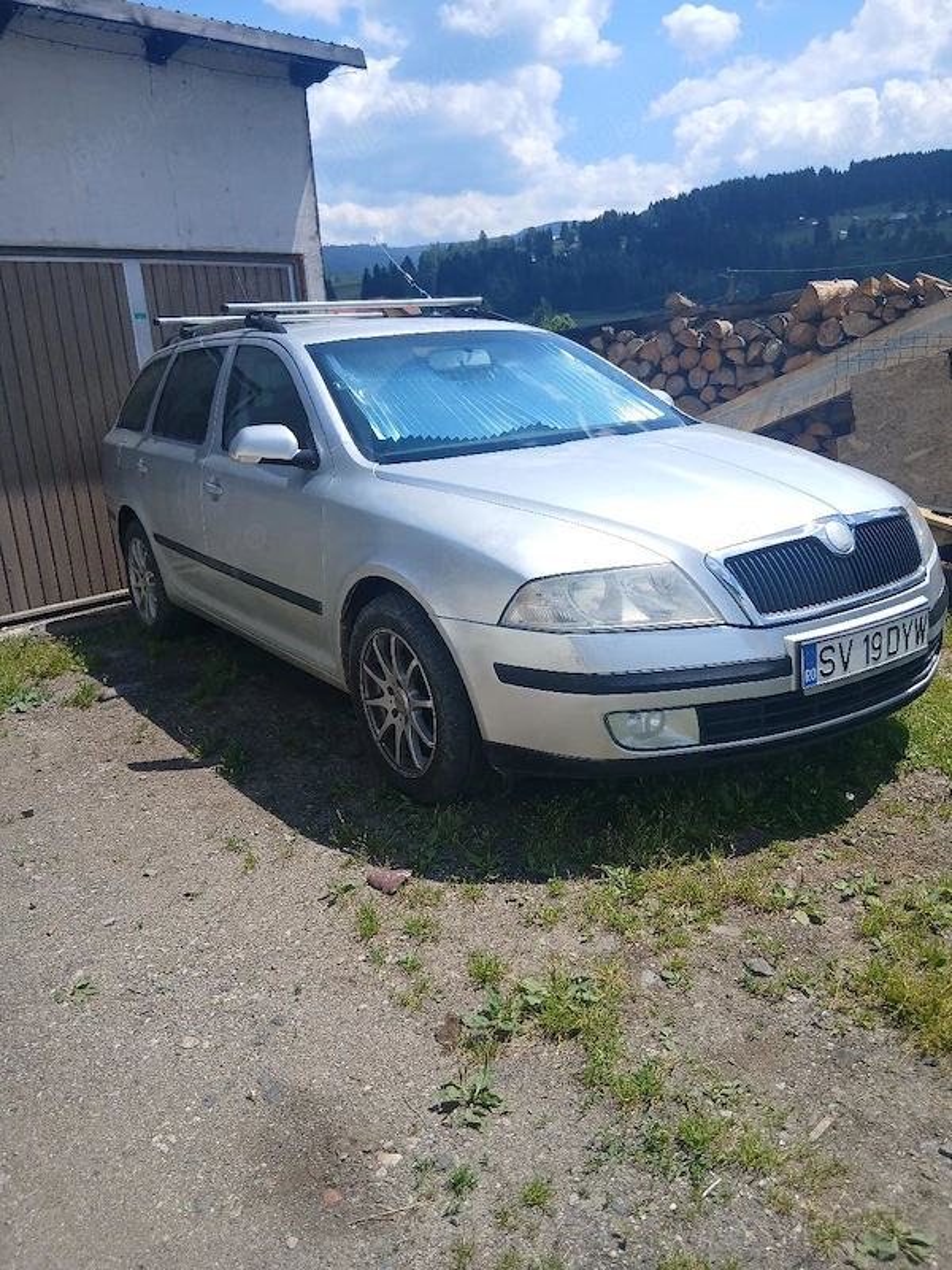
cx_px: 476
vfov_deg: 67.3
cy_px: 635
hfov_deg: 53.1
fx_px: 953
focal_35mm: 26
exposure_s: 1/625
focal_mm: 3.98
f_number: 1.8
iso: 20
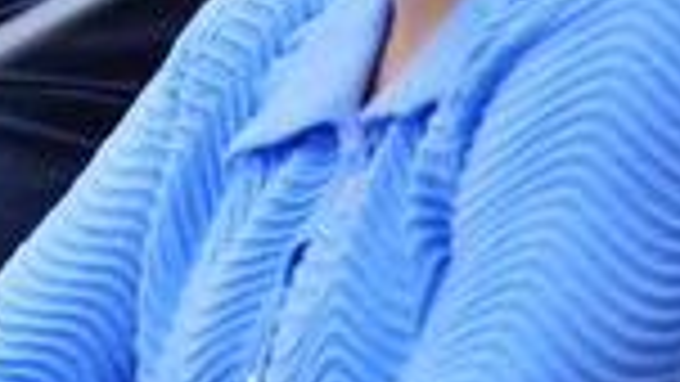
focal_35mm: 1157
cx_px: -799
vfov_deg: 1.1
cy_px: 85
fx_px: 20865
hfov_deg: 1.9
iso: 2000
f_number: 2.8
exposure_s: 1/400
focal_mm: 159
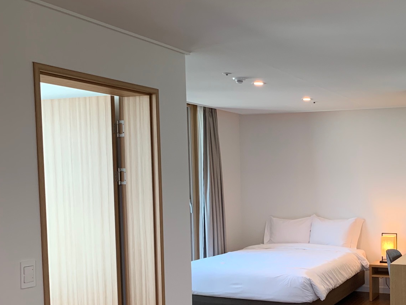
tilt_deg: -3.6
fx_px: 540
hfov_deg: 39.2
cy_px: 214
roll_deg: -0.5
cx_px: 339
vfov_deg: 31.2
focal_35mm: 46
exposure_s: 1/85
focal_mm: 4.25
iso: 100
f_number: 1.8
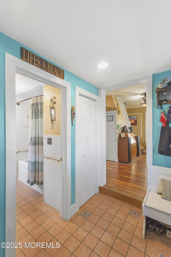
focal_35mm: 15
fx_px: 107
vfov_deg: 100.4
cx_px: 86
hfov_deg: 77.3
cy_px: 128
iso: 250
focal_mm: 10
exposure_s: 1/20
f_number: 8
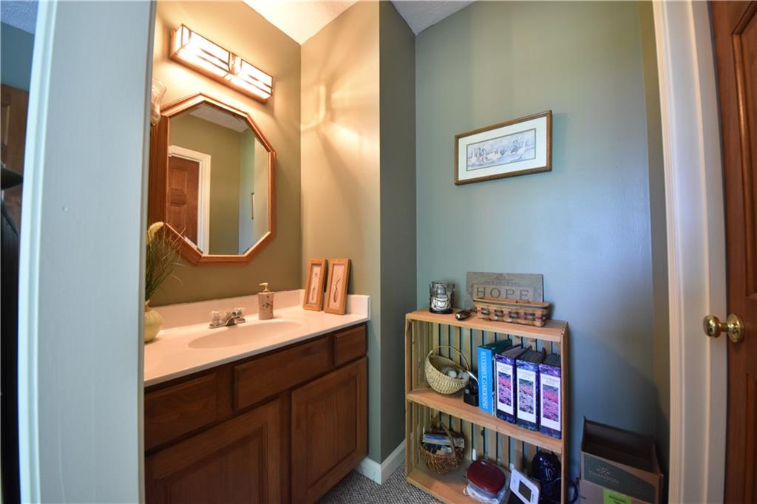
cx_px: 378
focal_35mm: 12
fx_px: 252
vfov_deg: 90.0
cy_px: 252
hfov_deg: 112.6
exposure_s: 1/15
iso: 1250
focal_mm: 8
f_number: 4.5
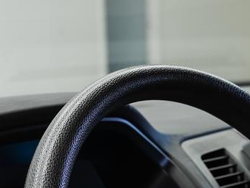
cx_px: 242
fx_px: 1148
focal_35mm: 159
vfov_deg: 9.0
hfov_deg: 12.3
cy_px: 318
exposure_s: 1/2.5
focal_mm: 36.7
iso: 100
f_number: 5.6
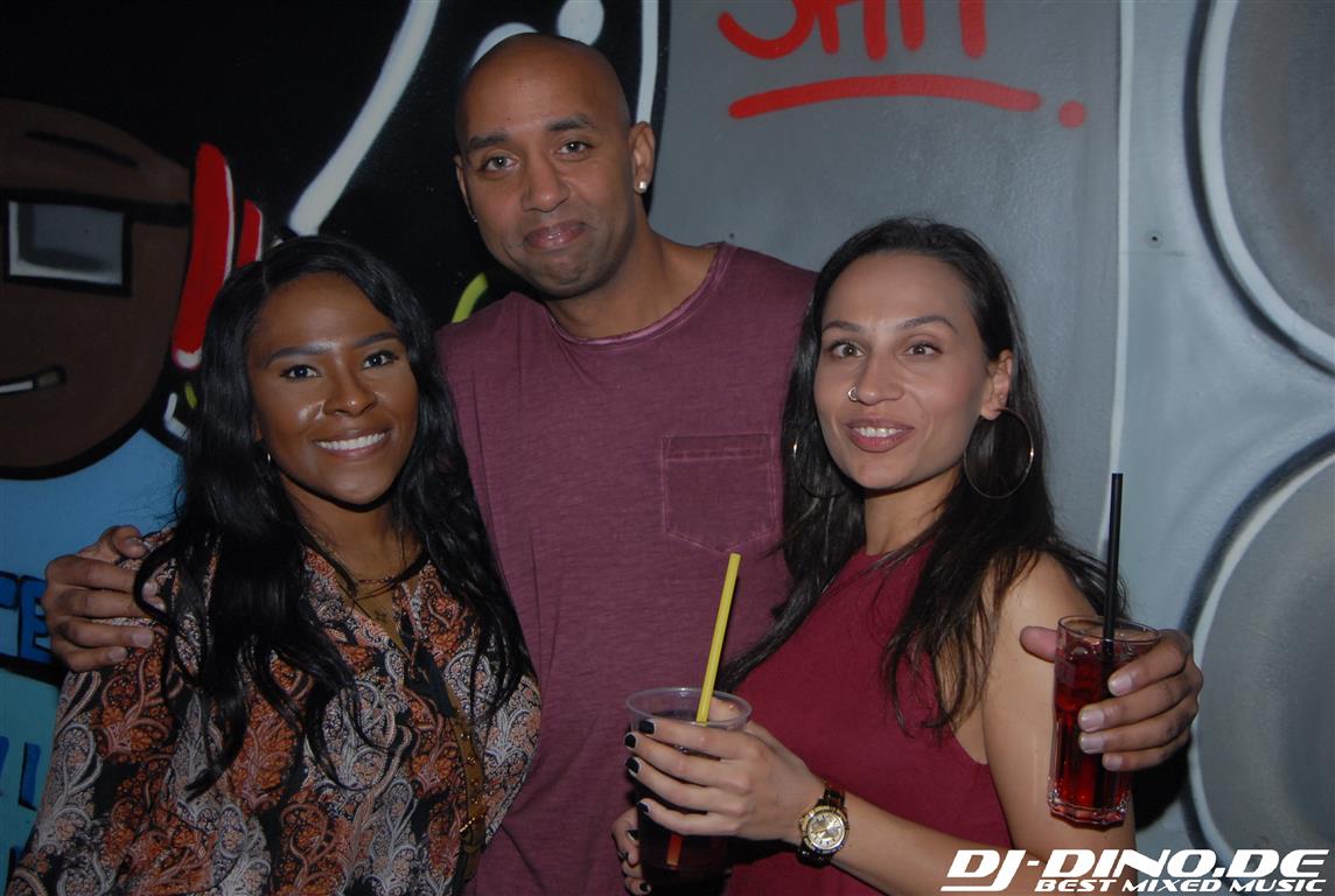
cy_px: 448
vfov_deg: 32.0
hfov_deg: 46.3
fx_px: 1561
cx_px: 668
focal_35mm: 42
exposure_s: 1/6
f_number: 5.6
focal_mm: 28
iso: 400
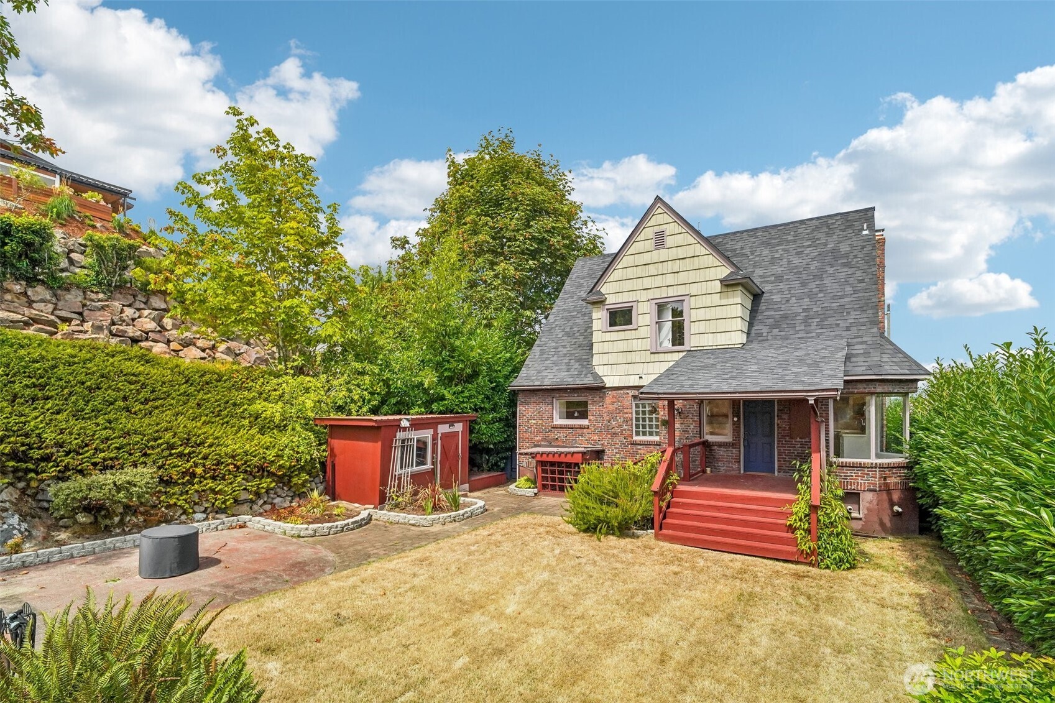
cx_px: 528
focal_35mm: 16
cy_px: 352
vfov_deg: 73.7
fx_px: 469
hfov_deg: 96.7
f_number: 8
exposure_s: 1/1600
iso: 1600
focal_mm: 16
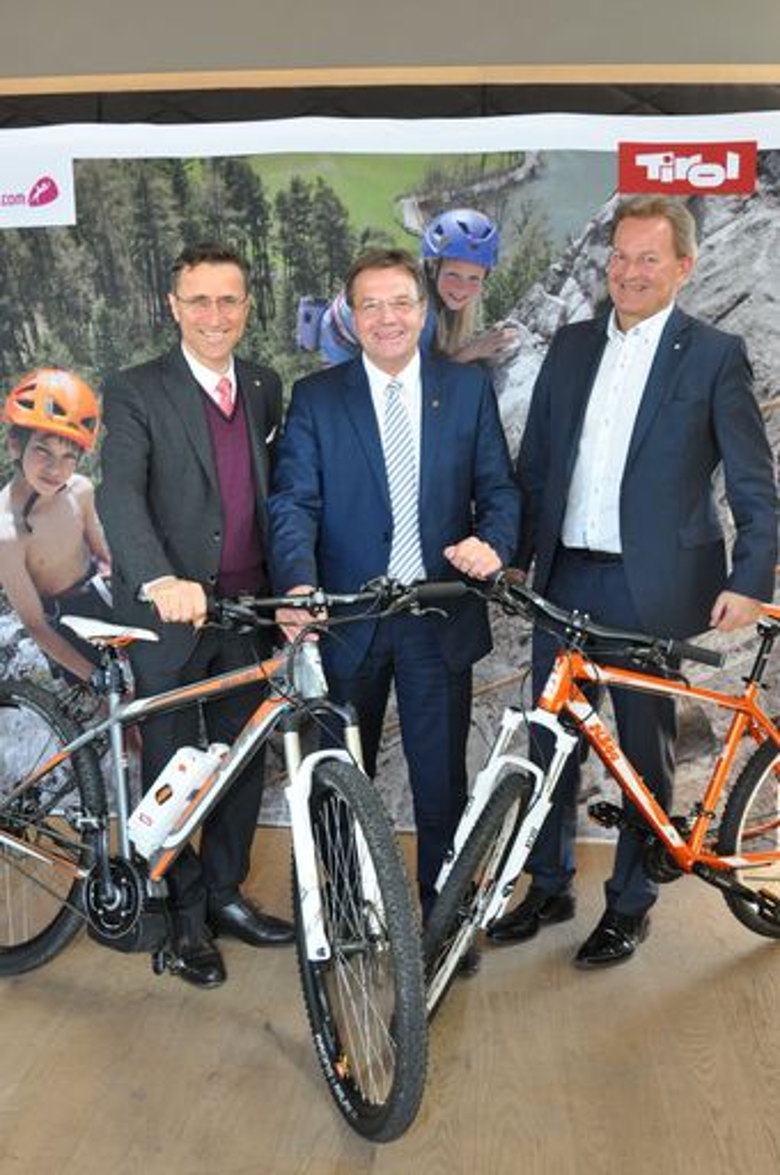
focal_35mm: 36
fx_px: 1173
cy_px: 588
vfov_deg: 53.2
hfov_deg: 36.8
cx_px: 390
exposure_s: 1/60
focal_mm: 24
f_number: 4
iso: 800
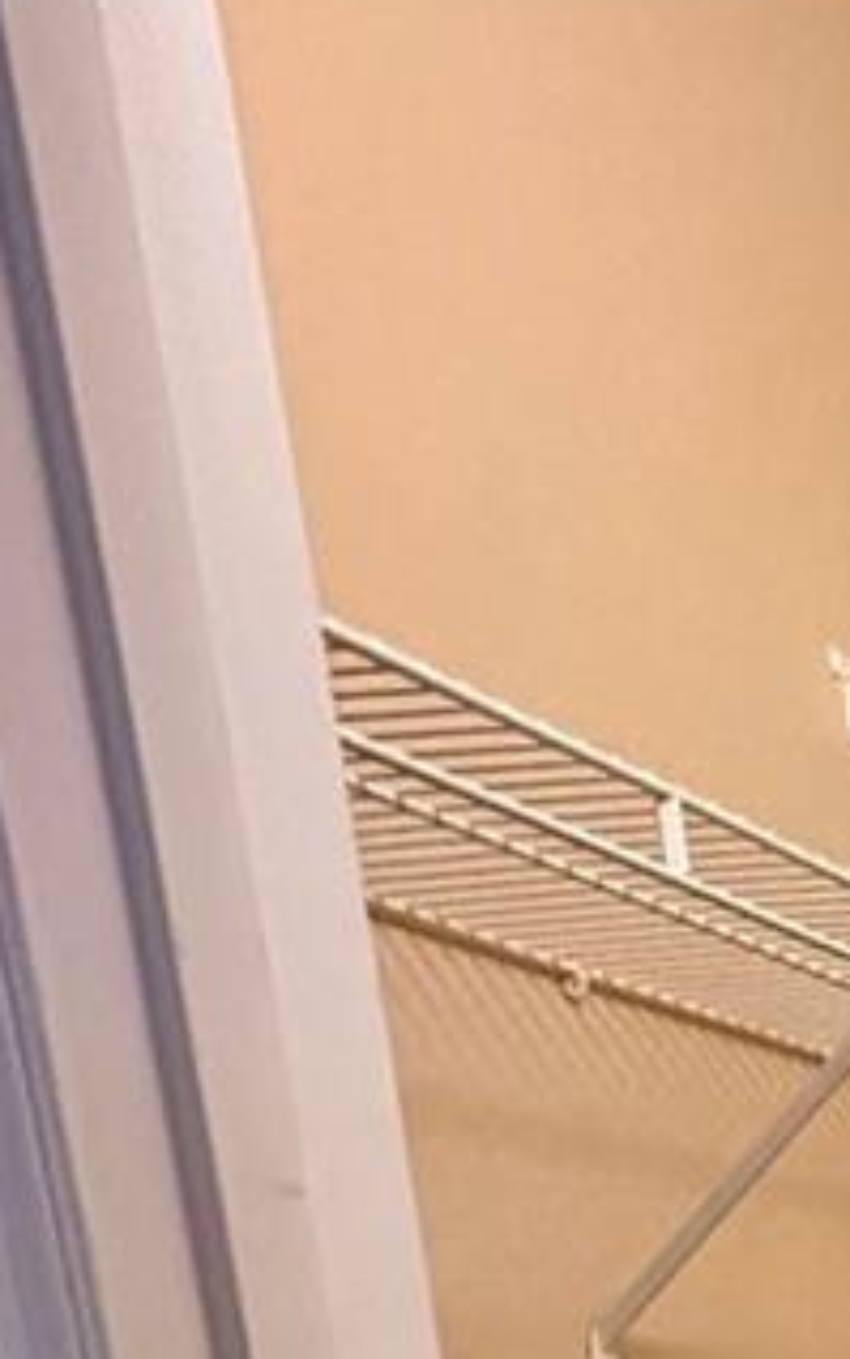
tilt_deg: -14.4
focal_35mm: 56
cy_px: 2026
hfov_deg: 16.3
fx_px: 2074
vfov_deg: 26.5
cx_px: 1811
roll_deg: +0.0
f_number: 2.2
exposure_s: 1/60
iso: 640
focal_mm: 2.22
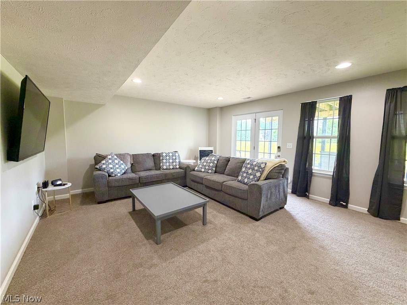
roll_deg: -0.1
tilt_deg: -4.8
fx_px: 165
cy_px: 152
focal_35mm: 14
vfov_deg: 85.7
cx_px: 204
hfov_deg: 102.1
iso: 320
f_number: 2.2
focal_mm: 2.22
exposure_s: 1/60
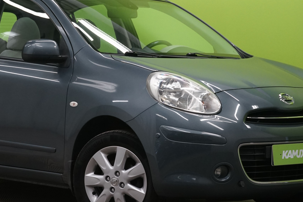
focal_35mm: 134
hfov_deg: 15.3
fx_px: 1128
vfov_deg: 10.2
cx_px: 115
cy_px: 75
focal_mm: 70
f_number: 9
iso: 1600
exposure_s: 1/25
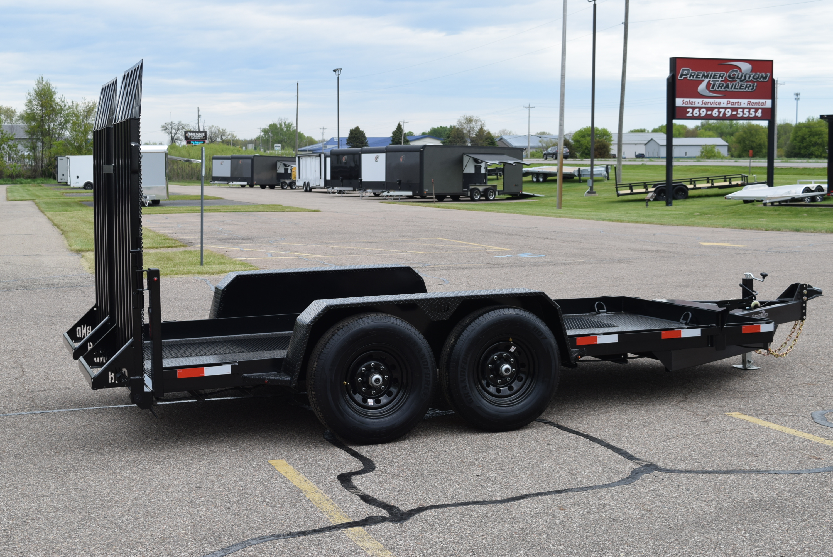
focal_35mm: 51
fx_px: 1181
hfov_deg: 38.9
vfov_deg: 26.5
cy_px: 278
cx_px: 416
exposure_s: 1/250
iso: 200
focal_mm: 34
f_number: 8
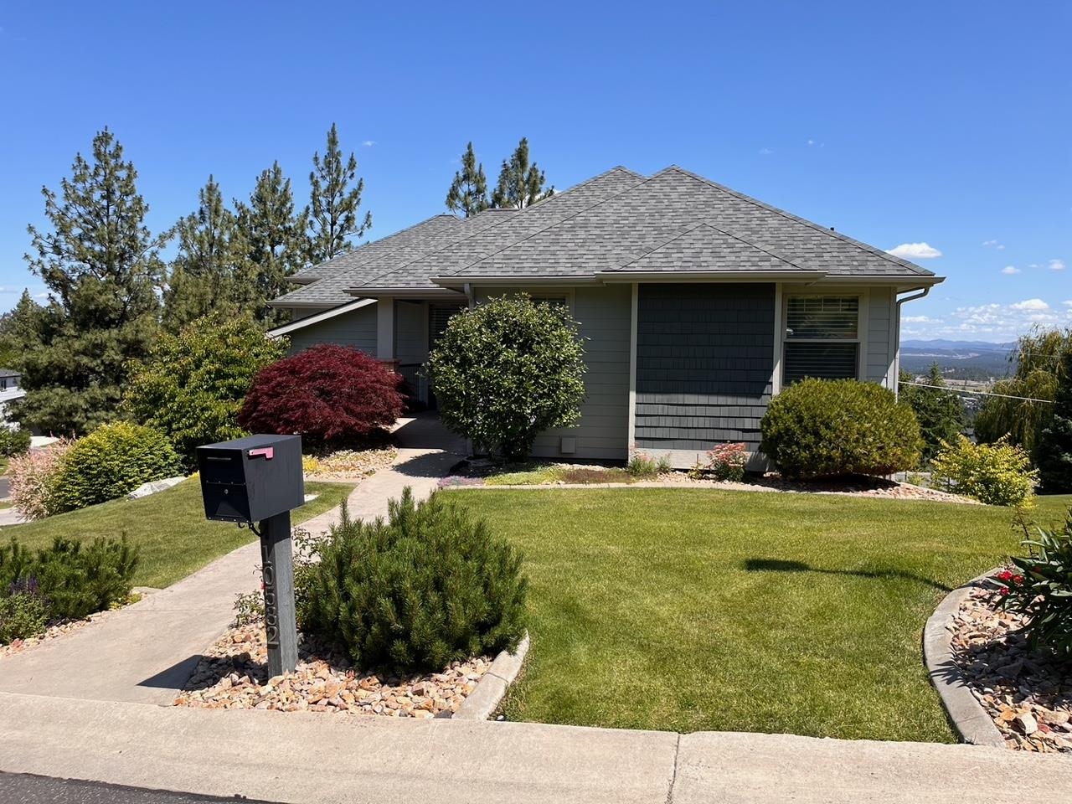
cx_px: 536
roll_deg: -1.0
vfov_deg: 53.1
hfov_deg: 67.3
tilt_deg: -2.4
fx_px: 805
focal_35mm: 26
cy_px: 402
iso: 50
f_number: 1.6
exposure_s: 1/2899
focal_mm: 5.1
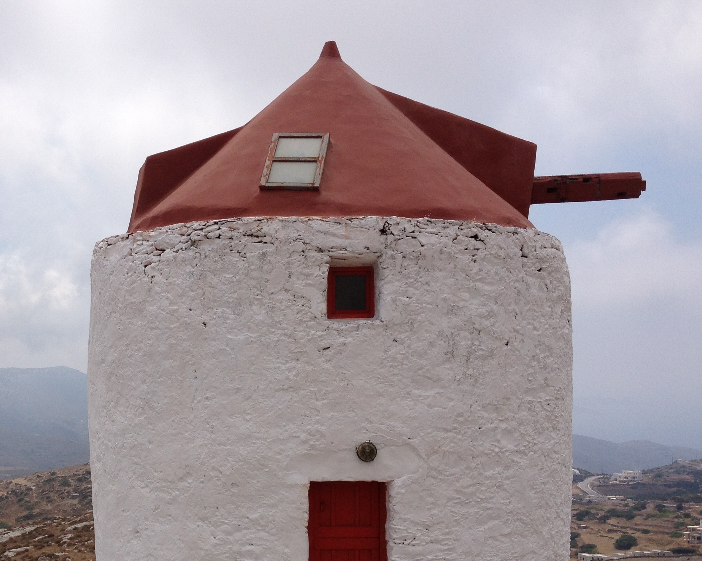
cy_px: 369
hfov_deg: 32.0
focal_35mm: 58
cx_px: 186
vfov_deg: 26.1
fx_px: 1205
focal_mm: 4.28
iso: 50
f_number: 2.4
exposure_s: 1/3953
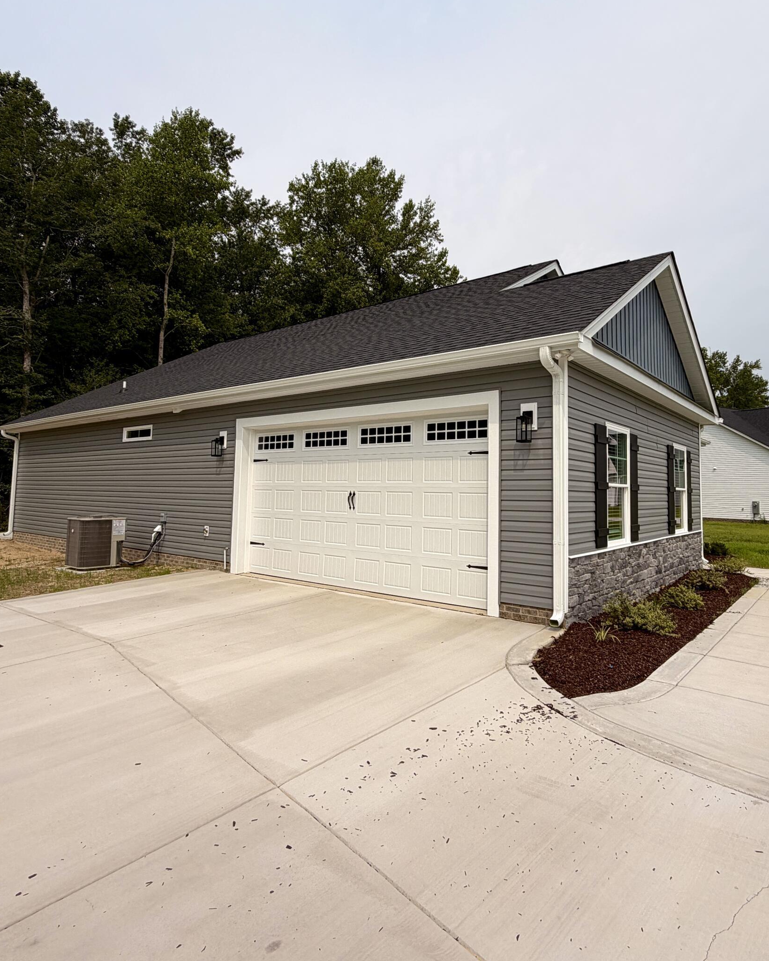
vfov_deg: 80.3
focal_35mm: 20
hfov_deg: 67.8
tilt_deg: +4.9
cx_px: 437
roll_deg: -0.9
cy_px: 448
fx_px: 569
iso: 20
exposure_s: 1/1431
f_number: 2.2
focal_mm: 2.22
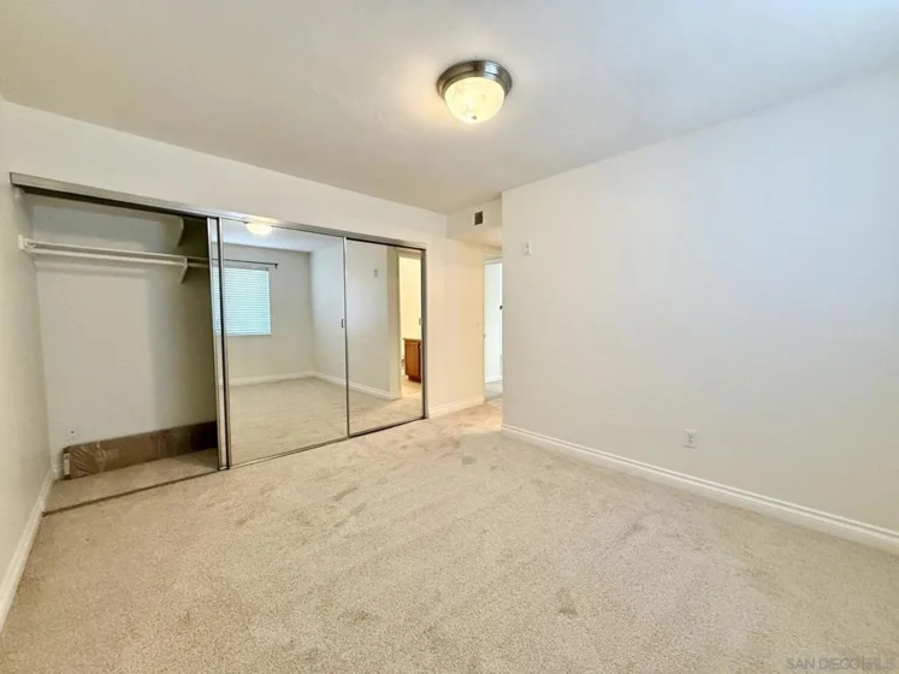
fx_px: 364
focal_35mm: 14
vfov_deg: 85.7
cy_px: 337
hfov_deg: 102.1
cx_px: 450
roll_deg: +0.4
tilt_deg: -2.6
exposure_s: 1/120
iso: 640
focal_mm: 2.22
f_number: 2.2
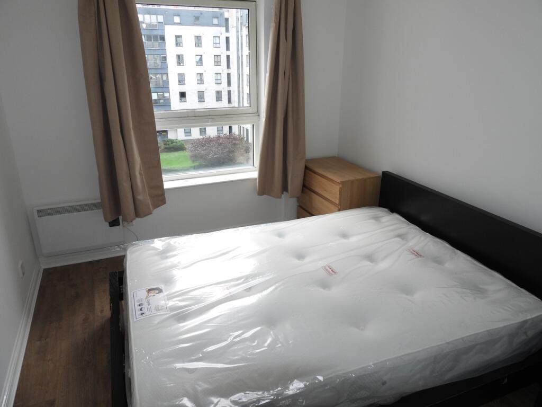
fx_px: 376
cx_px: 271
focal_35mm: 24
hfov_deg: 71.6
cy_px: 204
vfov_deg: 56.8
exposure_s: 1/60
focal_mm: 4.3
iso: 100
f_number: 3.2
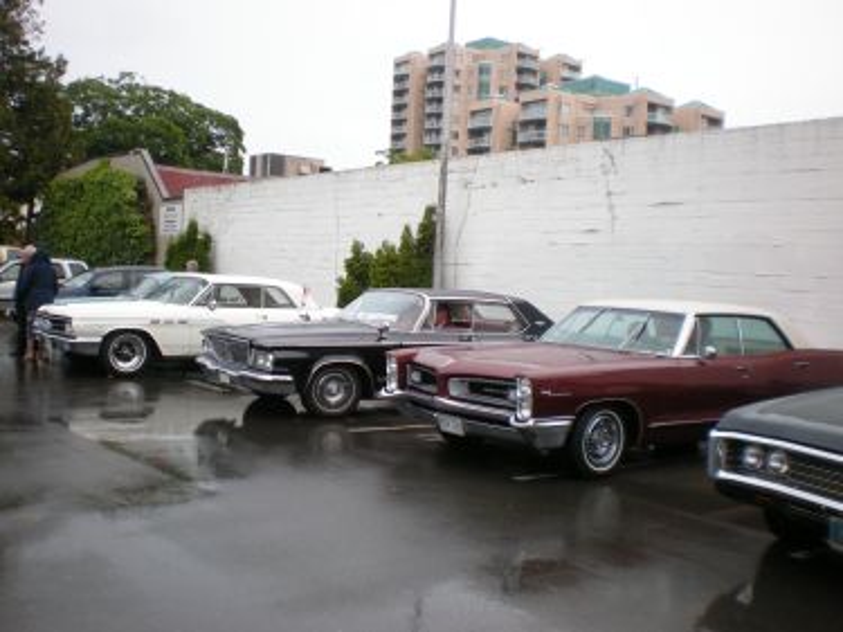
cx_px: 422
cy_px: 316
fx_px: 925
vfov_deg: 37.7
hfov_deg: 49.0
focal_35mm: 38
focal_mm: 6.3
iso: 64
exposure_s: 1/240
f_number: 4.6
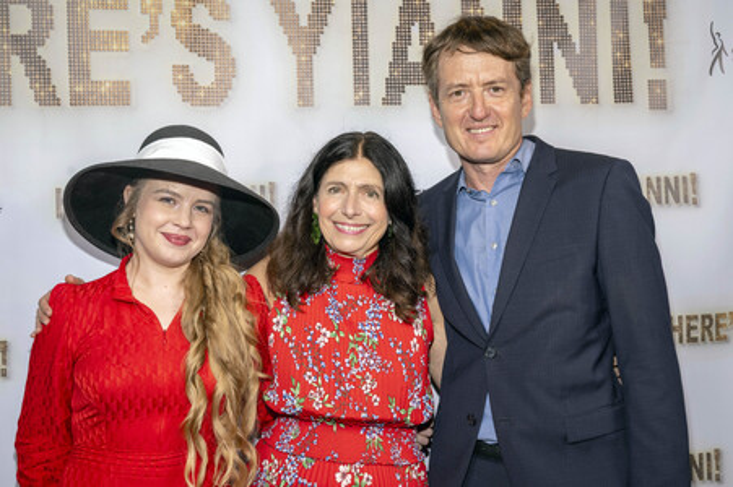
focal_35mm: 37
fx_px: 753
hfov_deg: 51.9
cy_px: 244
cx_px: 366
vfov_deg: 35.9
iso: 640
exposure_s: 1/200
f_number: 6.3
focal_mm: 37
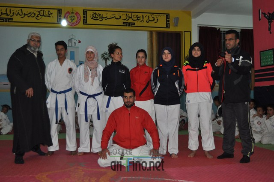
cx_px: 137
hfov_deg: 49.6
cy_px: 91
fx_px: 296
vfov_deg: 34.1
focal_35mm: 39
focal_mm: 26
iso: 800
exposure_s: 1/60
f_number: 4
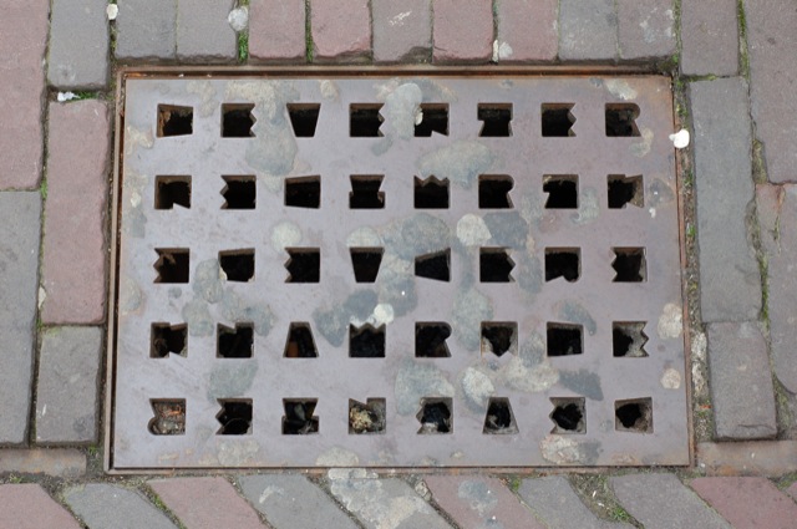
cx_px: 398
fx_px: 1658
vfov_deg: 18.1
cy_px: 264
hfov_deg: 27.0
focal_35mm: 75
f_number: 8
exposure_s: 1/250
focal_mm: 50
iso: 400
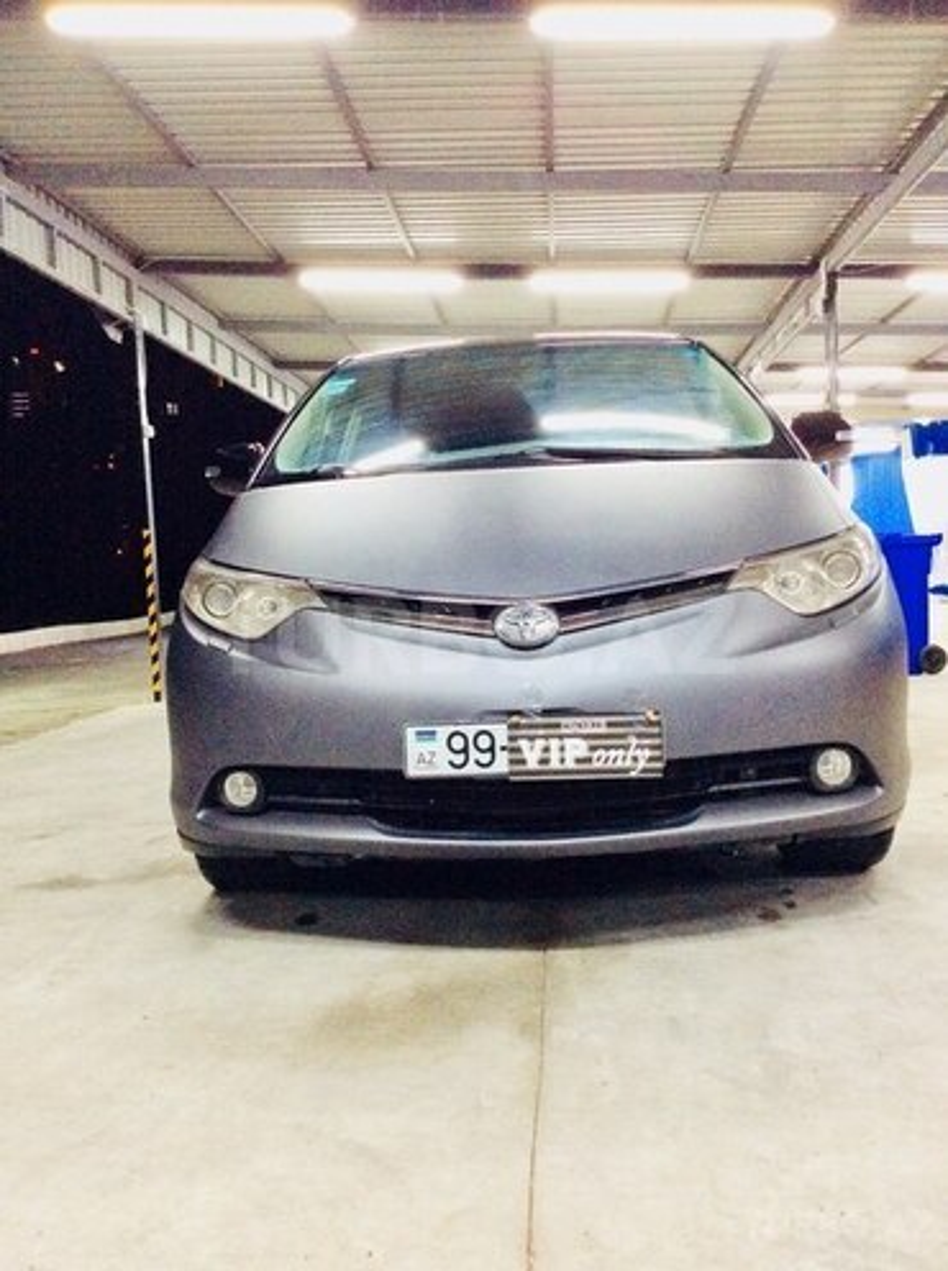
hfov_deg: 44.0
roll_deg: +2.7
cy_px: 636
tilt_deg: -2.5
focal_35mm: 32
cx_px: 474
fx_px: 1173
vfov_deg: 56.9
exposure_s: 1/25
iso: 200
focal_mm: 3.3
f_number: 2.4
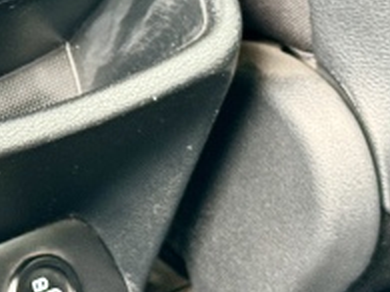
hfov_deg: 13.1
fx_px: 1666
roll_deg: -1.3
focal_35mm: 148
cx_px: -16
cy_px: 18
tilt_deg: -25.5
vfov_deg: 10.0
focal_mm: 6.76
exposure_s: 1/49
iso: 250
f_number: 1.78
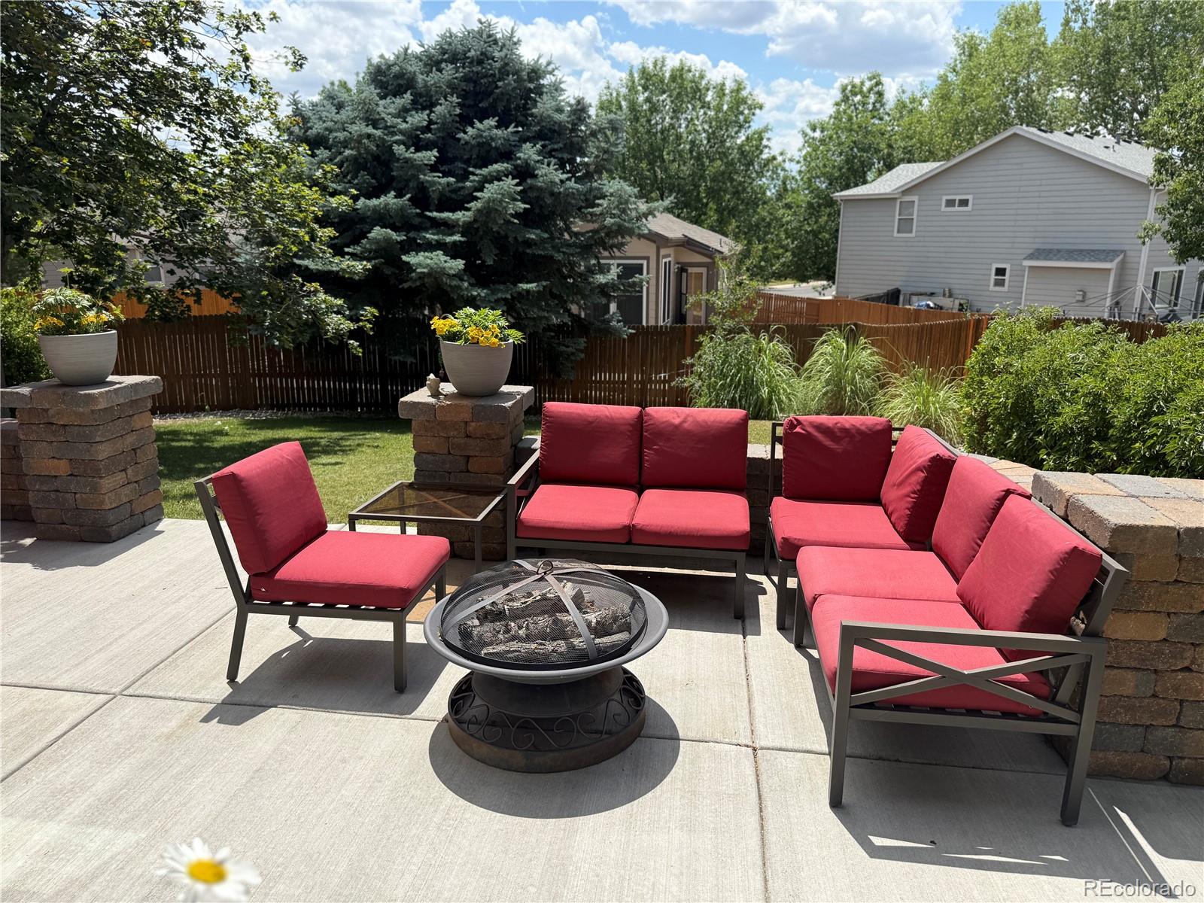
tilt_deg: -14.6
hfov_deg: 71.6
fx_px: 835
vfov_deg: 56.8
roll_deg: +0.2
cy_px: 452
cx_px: 602
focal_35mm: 24
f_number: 1.78
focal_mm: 6.76
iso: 80
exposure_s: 1/3953
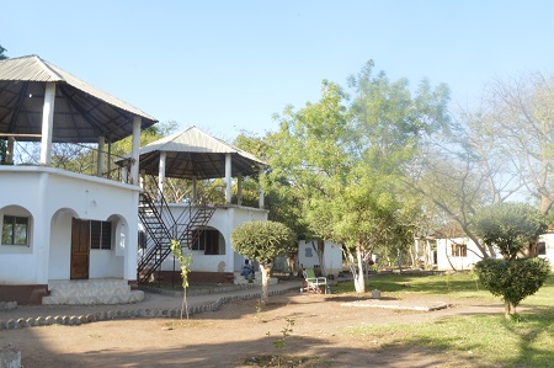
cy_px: 184
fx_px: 507
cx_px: 277
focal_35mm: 33
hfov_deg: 57.3
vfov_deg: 39.9
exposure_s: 1/8
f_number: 25
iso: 100
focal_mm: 22
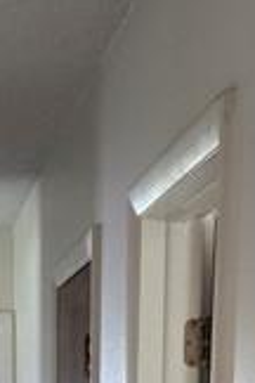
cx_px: -41
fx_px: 1201
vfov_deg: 15.5
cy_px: 693
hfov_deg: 11.9
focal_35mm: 113
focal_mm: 5.4
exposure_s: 1/120
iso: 400
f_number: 1.8
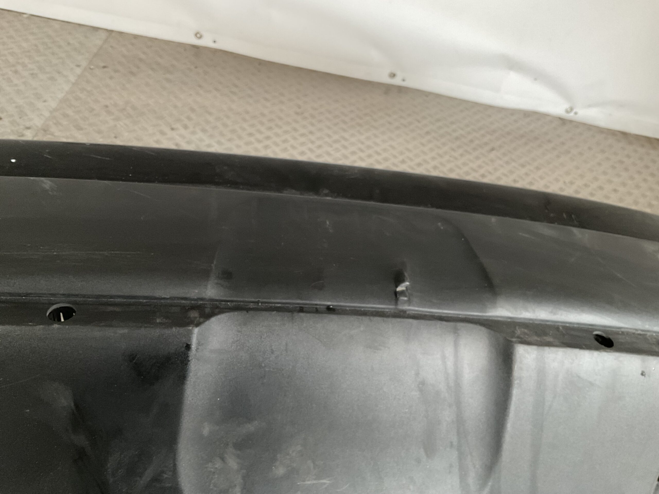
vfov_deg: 48.2
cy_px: 247
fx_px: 552
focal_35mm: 29
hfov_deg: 61.7
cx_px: 330
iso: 250
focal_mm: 3
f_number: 1.8
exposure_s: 1/40
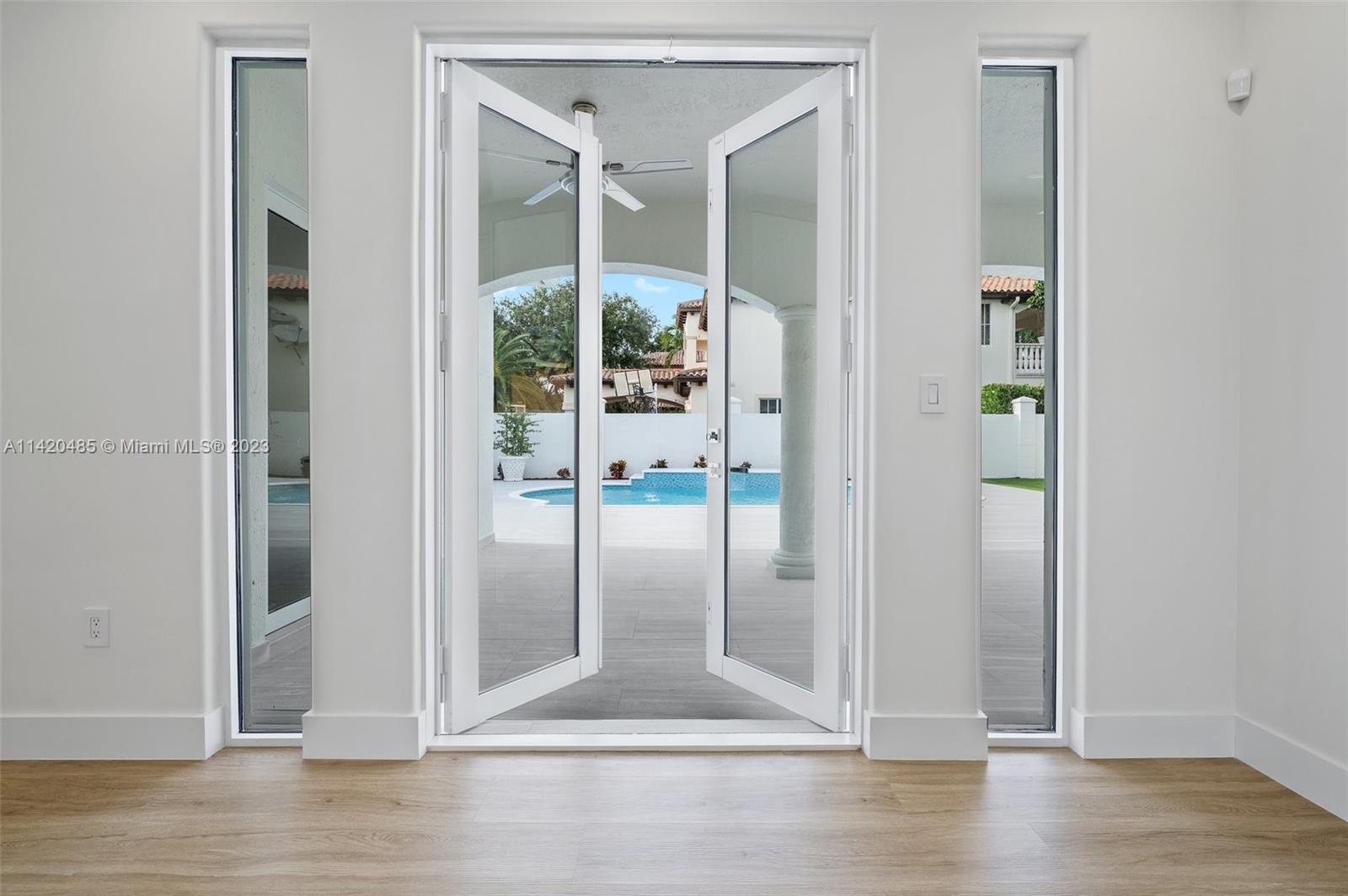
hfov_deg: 96.8
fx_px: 598
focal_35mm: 16
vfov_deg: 73.6
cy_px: 448
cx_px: 674
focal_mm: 16
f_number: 8
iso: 200
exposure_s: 1/13
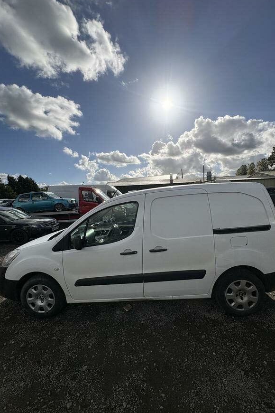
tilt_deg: +1.1
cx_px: 142
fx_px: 172
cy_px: 207
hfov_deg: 77.3
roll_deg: +0.6
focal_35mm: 15
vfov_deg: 100.4
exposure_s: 1/6135
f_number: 2.2
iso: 50
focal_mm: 2.22
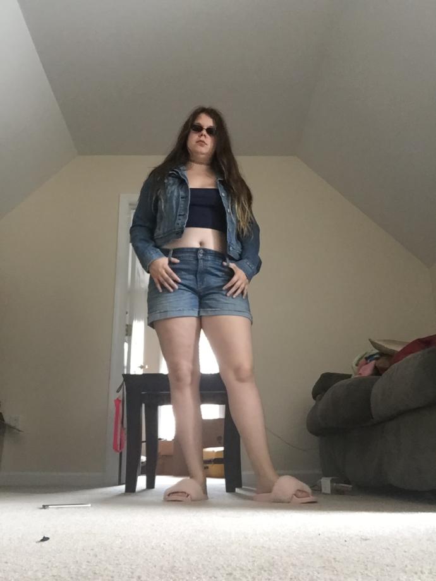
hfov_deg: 45.4
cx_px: 218
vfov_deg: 58.4
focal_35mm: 31
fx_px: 521
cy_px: 290
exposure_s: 1/30
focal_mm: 2.65
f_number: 2.2
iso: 320
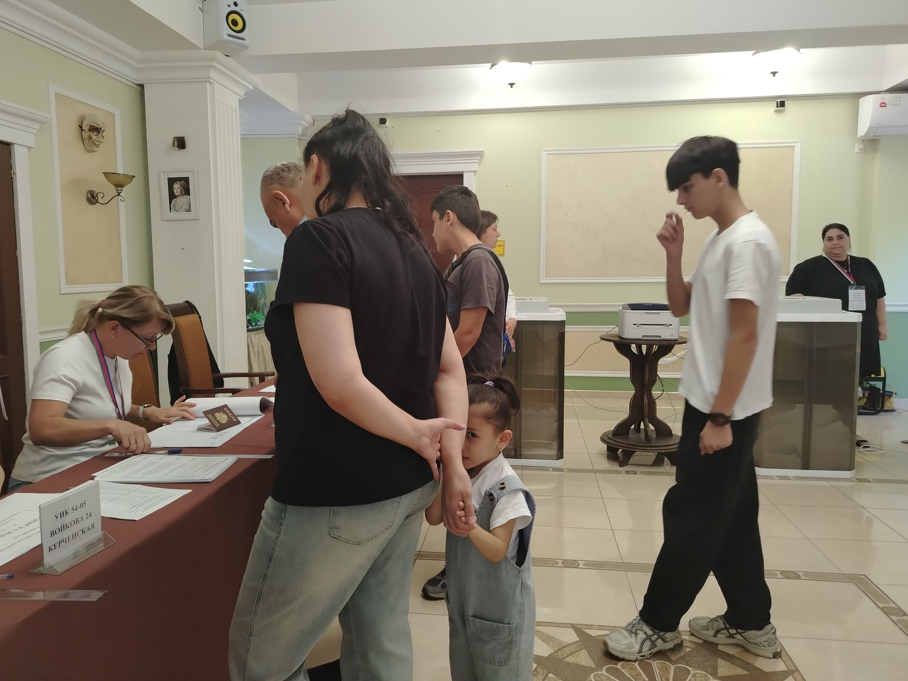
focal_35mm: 25
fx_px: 656
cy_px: 330
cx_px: 445
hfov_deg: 69.4
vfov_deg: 54.9
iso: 1050
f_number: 1.75
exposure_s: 1/33.3
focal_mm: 5.25
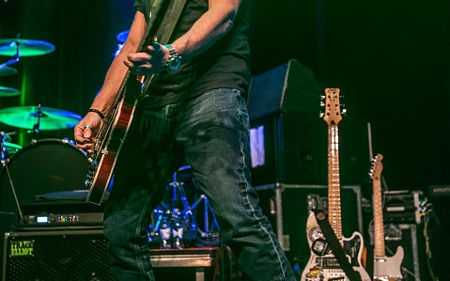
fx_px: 846
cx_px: 225
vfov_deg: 18.8
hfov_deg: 29.8
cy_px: 82
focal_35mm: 69
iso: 1000
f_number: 2.8
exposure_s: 1/80
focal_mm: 45
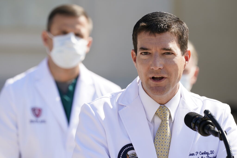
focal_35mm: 303
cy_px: 79
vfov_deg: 4.5
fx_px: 1994
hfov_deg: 6.8
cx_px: 118
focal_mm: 303
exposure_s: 1/500
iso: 250
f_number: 7.1
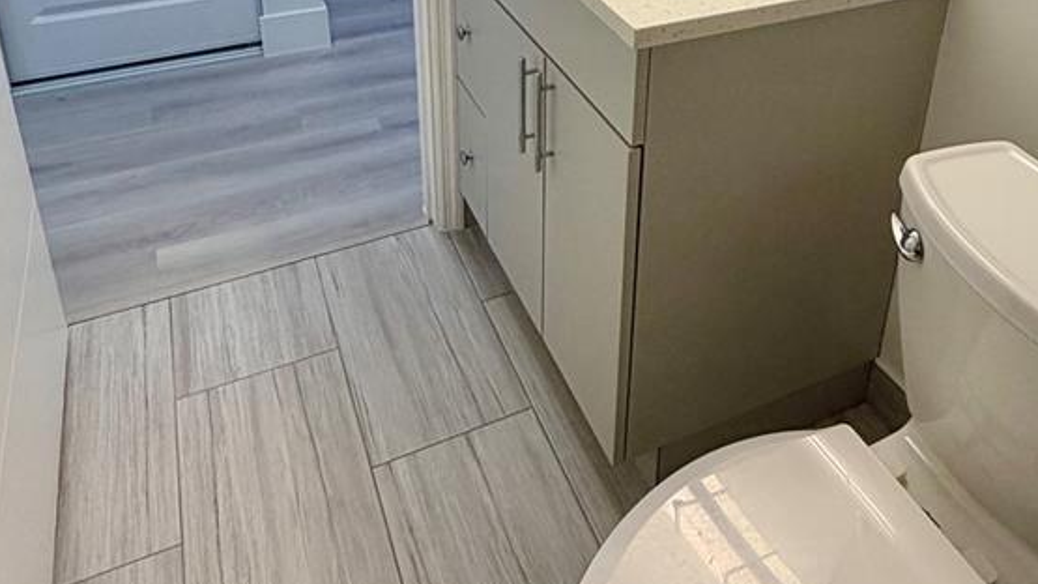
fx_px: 908
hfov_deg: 59.1
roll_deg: -2.0
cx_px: 612
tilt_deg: -21.9
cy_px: -32
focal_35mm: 33
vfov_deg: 32.1
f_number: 2.2
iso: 100
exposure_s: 1/120
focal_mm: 2.22
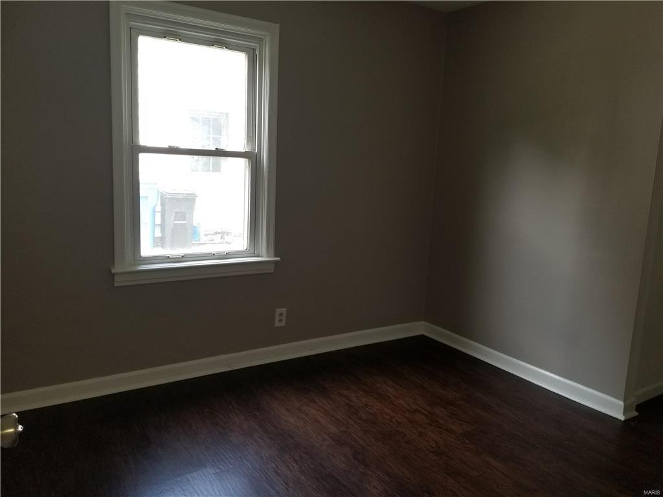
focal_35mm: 26
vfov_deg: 53.1
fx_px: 498
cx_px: 332
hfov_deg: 67.3
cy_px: 248
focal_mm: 4.25
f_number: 1.7
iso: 64
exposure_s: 1/60
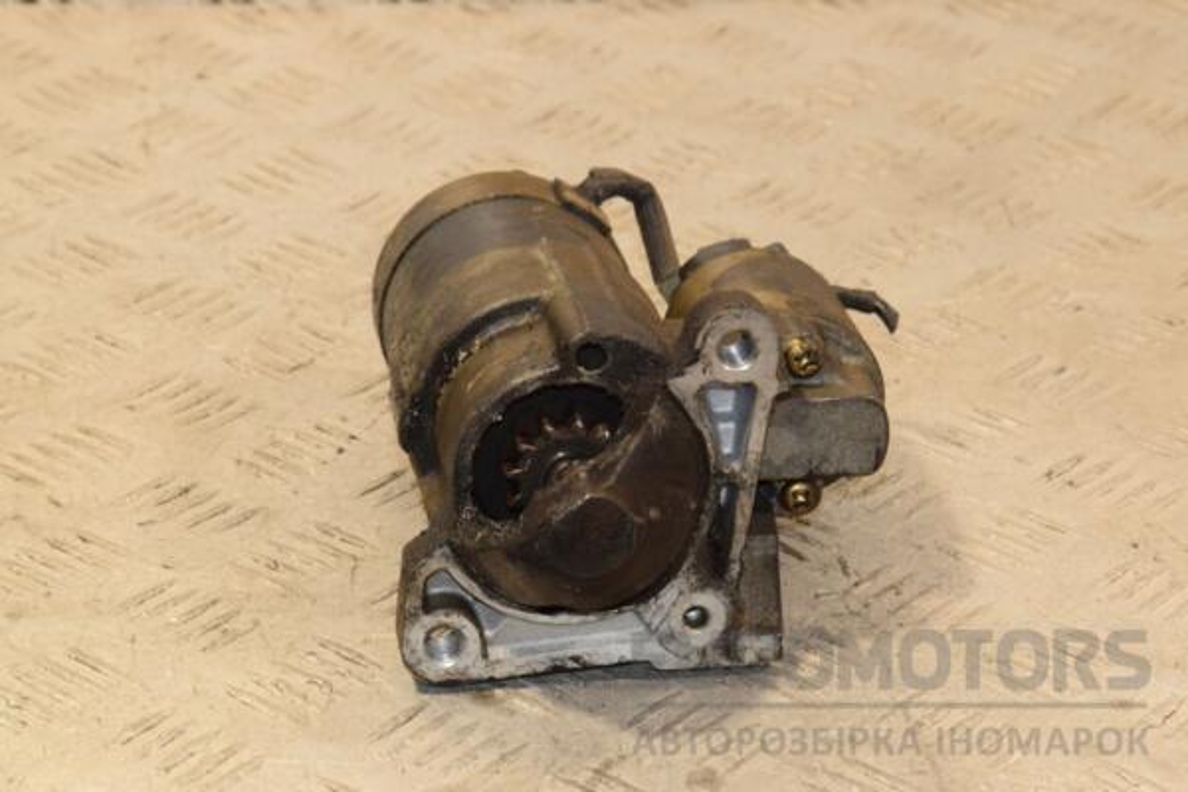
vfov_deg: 10.8
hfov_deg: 16.1
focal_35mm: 128
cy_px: 396
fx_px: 4207
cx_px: 594
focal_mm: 85
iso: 800
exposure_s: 1/50
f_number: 11
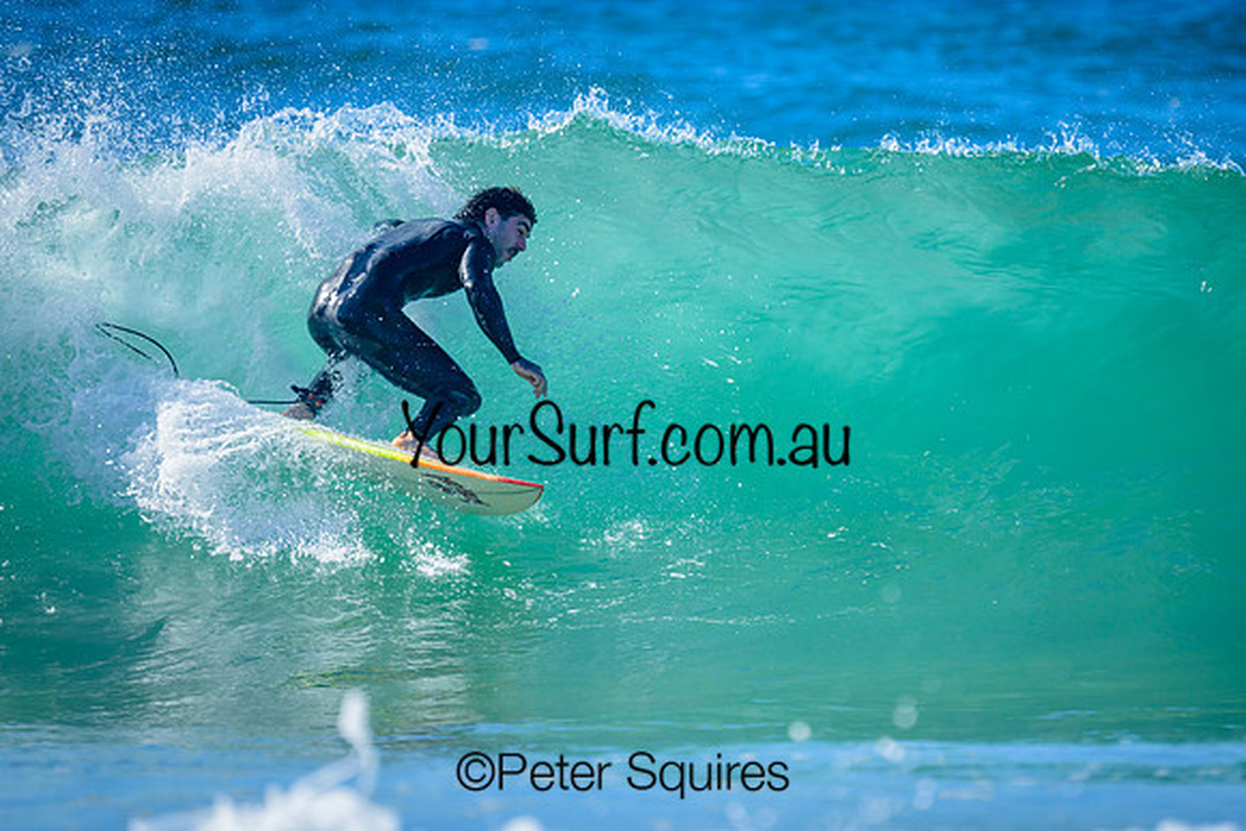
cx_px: 644
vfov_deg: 1.4
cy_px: 371
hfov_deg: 2.0
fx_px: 35146
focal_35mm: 1015
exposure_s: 1/2000
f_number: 6.3
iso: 450
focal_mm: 800
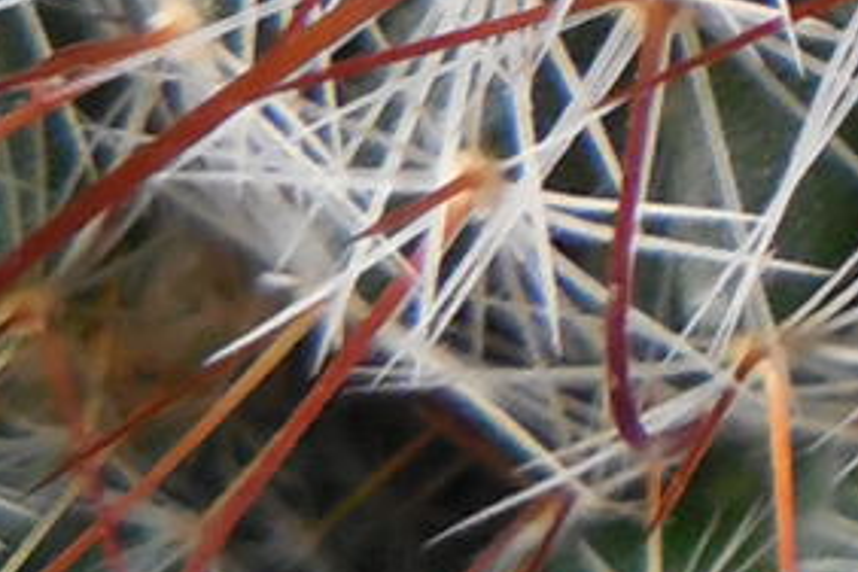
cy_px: -1208
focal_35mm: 183
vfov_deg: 6.7
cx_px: 2270
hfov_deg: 9.6
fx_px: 4361
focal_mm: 5.6
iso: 320
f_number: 3.6
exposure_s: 1/30
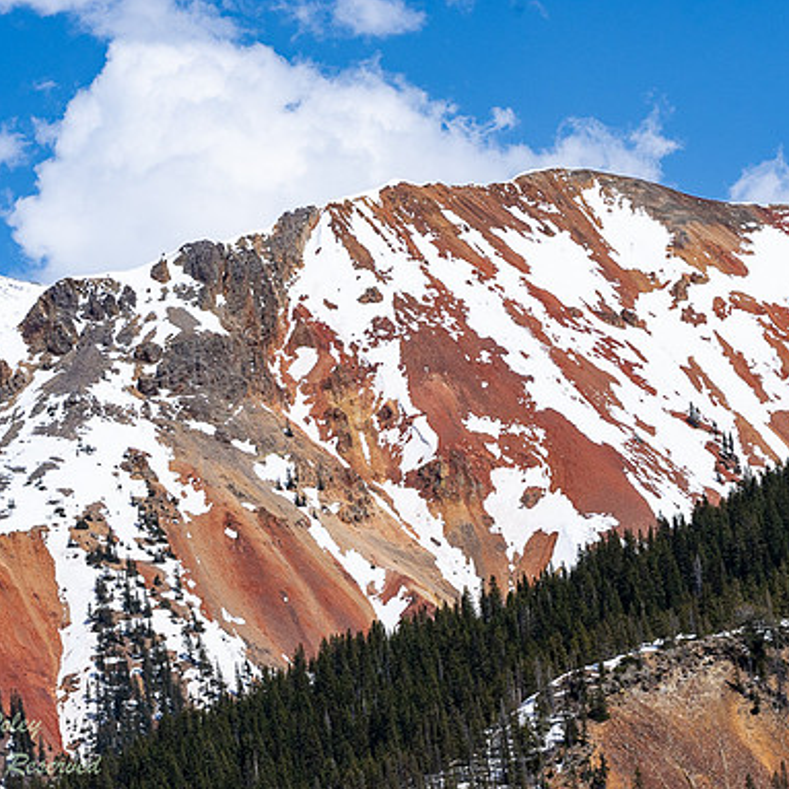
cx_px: 459
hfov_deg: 8.1
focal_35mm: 216
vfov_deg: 8.1
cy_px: 397
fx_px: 5570
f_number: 11
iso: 500
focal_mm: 168
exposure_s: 1/1600
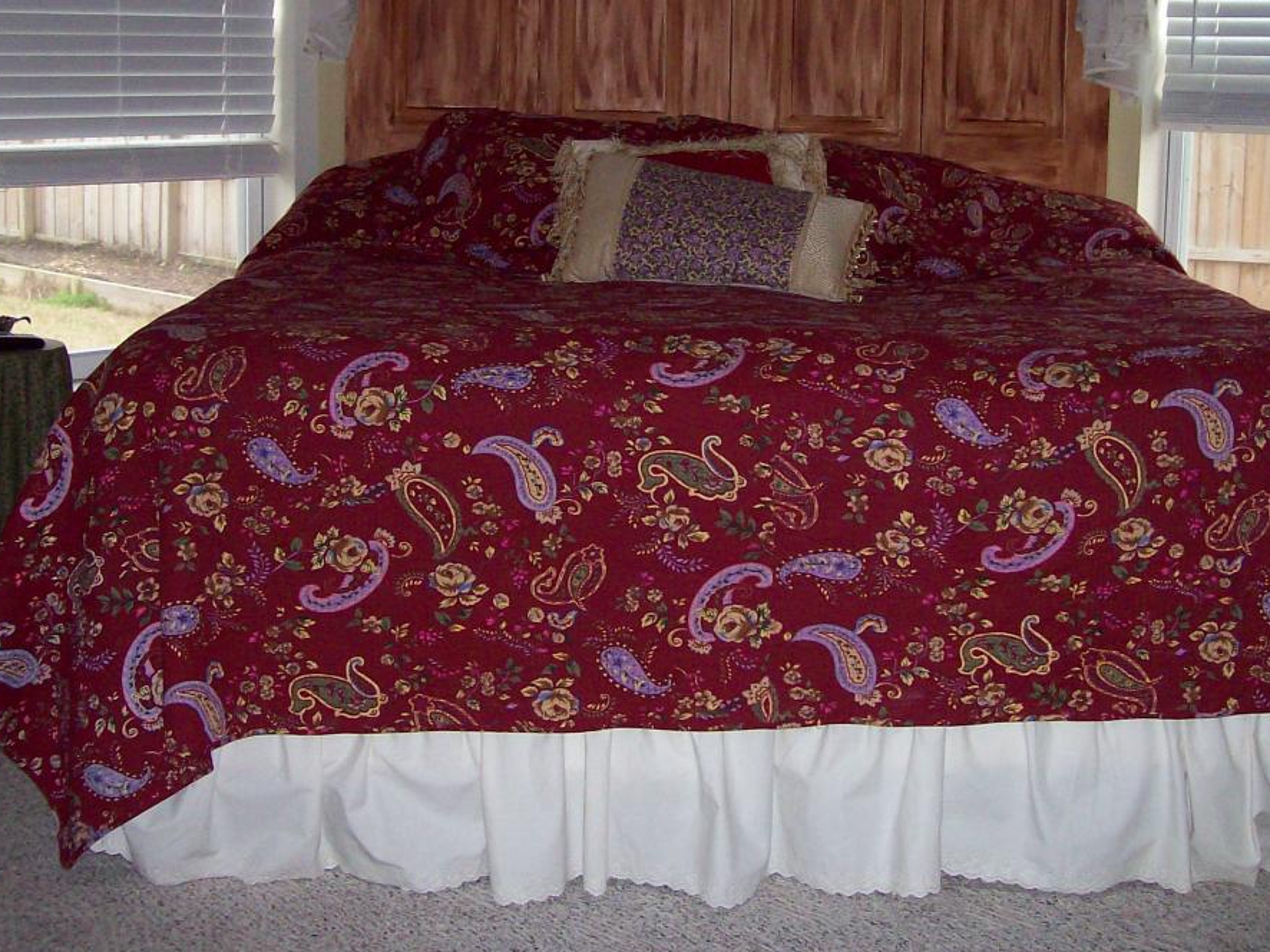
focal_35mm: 52
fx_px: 1907
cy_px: 343
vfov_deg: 27.9
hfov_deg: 36.8
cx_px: 668
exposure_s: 1/64
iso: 140
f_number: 2.7
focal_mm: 6
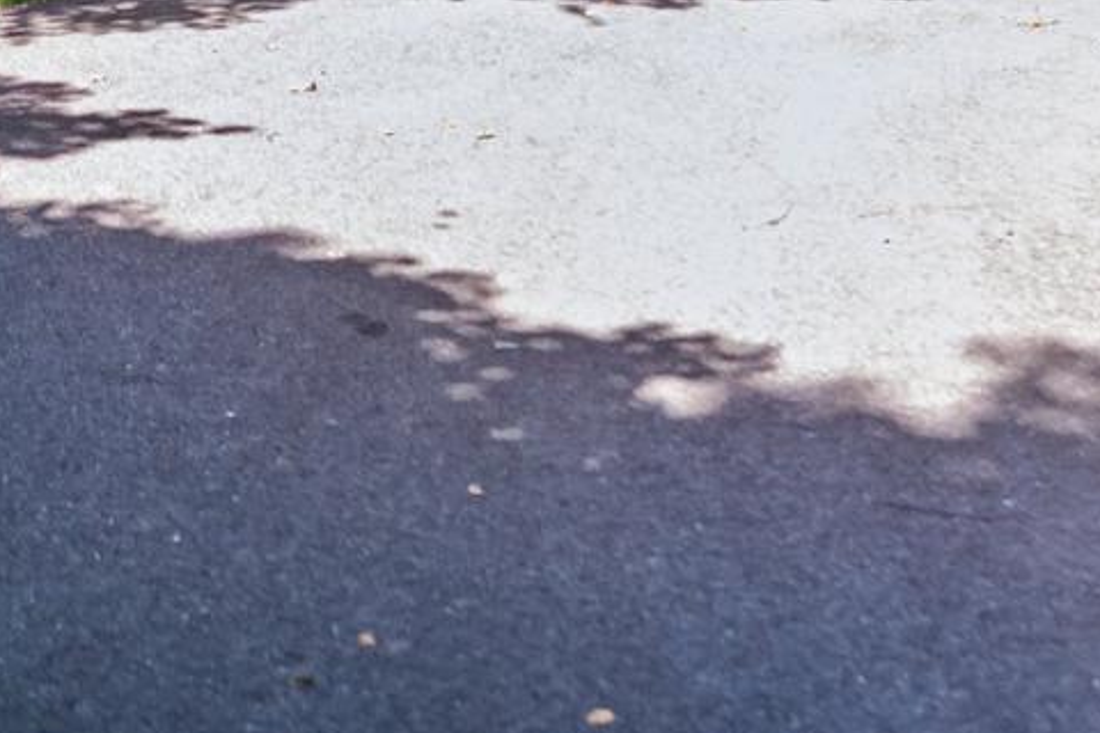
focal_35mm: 60
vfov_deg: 19.9
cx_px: 504
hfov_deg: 33.4
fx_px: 1833
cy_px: -331
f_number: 1.8
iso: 400
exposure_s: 1/1250
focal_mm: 20
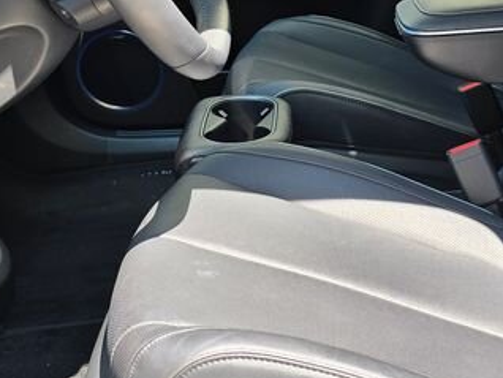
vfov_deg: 19.6
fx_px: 1076
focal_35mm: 74
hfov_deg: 26.3
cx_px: 253
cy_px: 47
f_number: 1.7
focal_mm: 6.3
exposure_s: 1/180
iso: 25
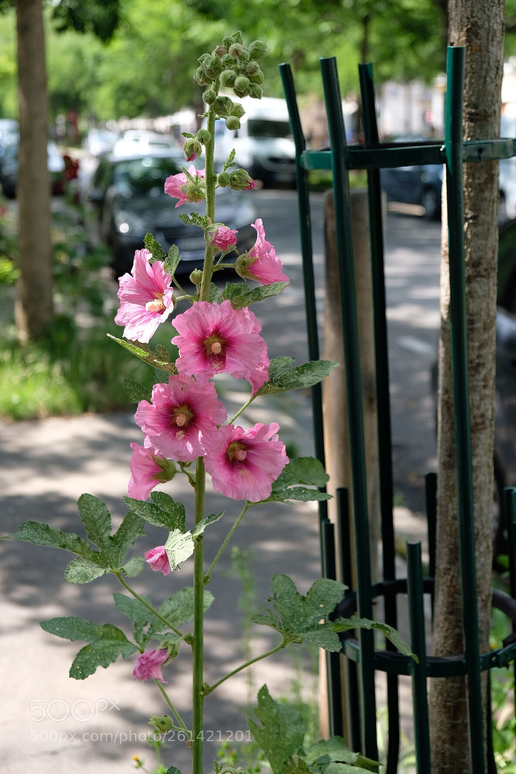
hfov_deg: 27.5
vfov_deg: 40.3
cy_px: 387
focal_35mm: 49
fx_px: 1053
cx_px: 258
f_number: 3.6
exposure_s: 1/400
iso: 200
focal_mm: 32.9
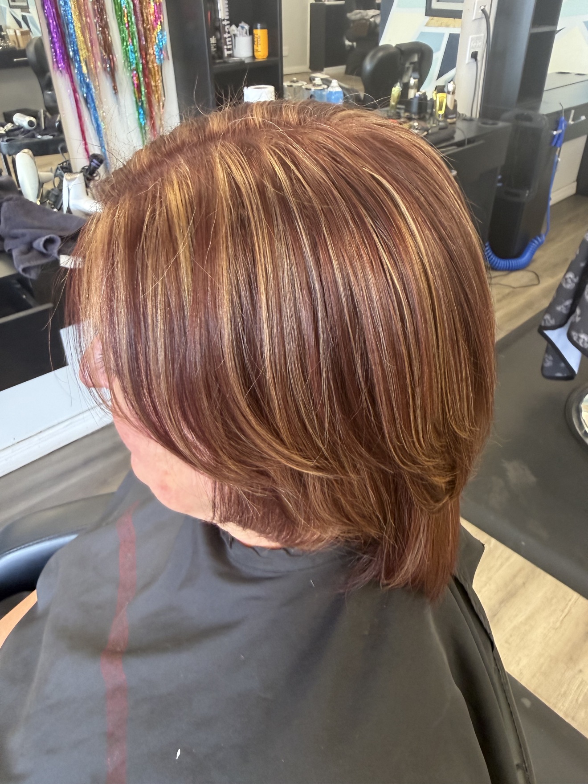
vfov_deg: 71.6
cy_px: 392
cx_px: 294
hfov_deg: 56.8
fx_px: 544
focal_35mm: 24
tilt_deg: -32.2
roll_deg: +0.0
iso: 320
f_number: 2.2
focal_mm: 2.22
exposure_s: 1/60
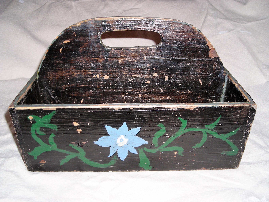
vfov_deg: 37.7
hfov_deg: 49.0
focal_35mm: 38
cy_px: 101
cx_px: 134
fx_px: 295
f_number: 3.2
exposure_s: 1/60
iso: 50
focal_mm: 6.3
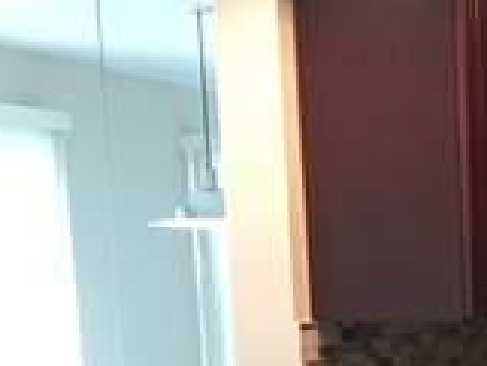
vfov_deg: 12.6
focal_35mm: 115
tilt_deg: -6.4
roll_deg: +0.5
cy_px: 430
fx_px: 1619
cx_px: 947
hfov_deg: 14.5
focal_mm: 4.15
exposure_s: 1/30
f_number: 2.2
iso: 125
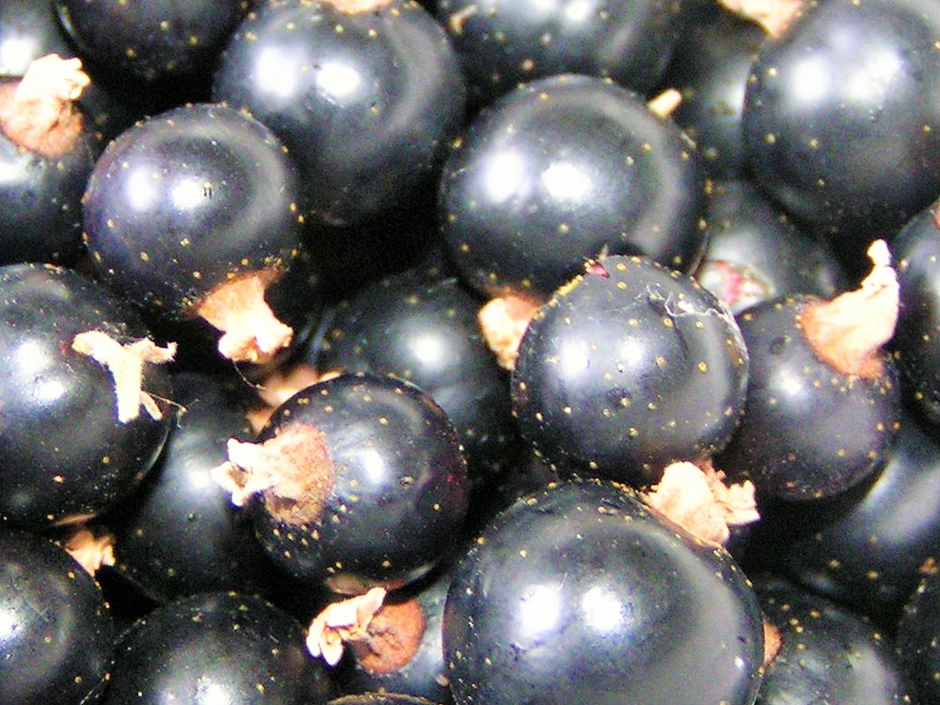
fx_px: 3394
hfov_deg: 15.7
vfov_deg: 11.9
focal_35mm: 125
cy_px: 298
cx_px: 224
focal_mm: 9.7
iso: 200
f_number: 3.2
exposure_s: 1/60
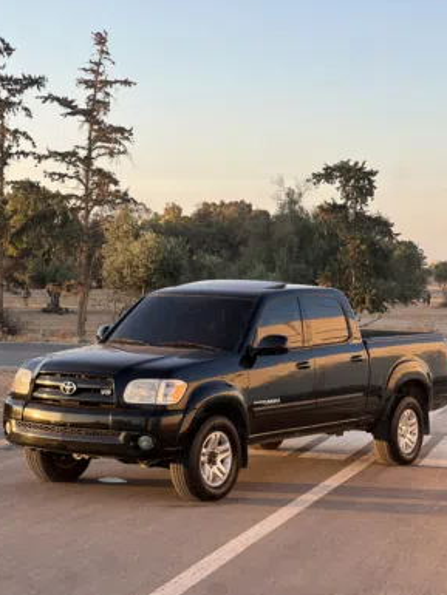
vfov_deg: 24.4
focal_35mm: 80
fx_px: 1377
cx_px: 223
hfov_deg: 18.4
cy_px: 297
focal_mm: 9
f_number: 2.8
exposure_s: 1/121
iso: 32
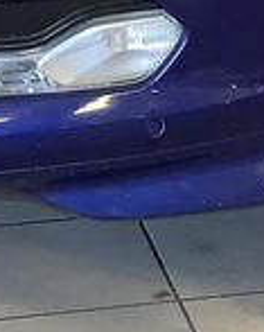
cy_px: -194
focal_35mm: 165
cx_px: 149
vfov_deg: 11.2
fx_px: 1617
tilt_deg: -10.6
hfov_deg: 9.3
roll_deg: -0.7
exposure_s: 1/50
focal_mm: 3.3
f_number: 2.4
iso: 125
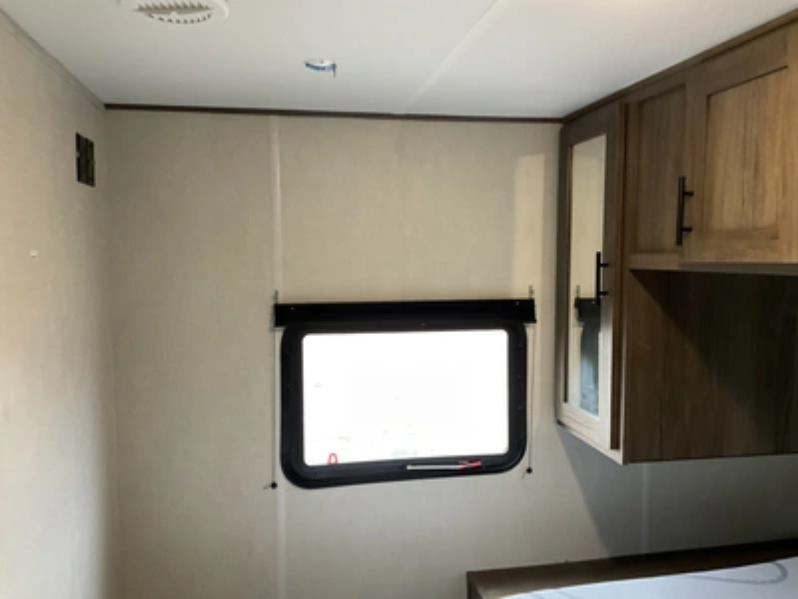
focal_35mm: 29
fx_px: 669
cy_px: 300
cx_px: 399
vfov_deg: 48.2
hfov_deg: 61.7
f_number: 1.8
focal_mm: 3
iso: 160
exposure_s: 1/60
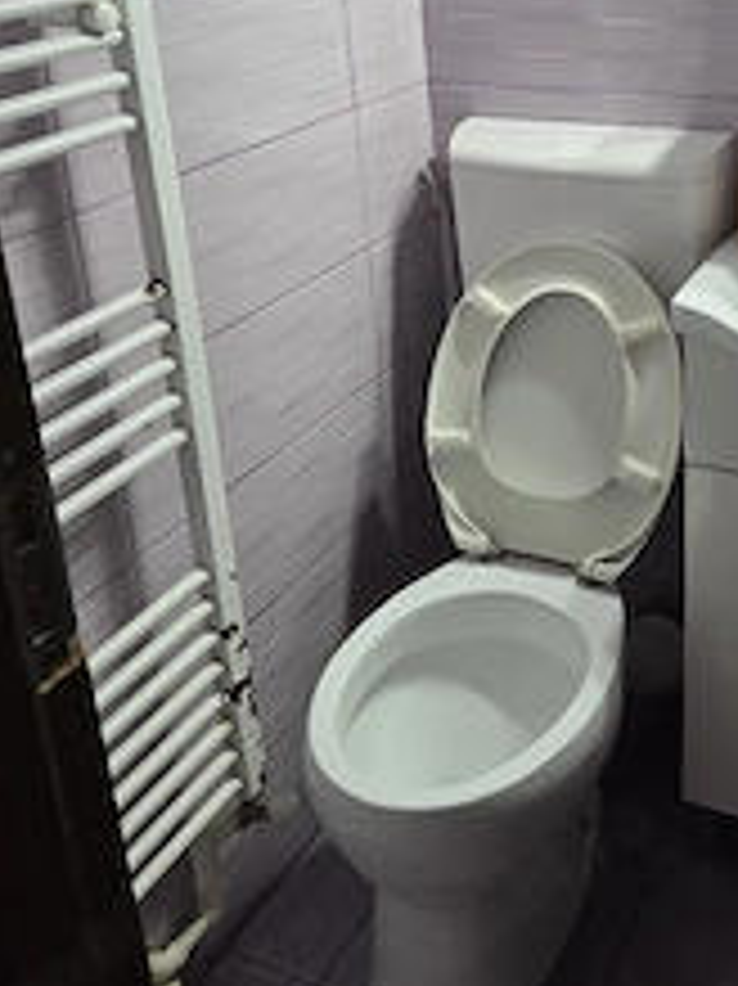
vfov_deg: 43.5
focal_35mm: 42
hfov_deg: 33.3
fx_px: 1195
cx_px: 594
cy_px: 261
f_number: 1.8
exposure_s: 1/101
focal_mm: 5.4
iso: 200
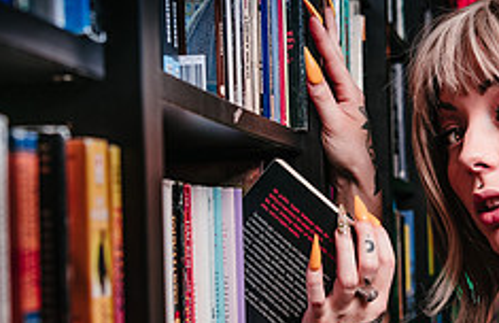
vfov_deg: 12.6
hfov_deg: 19.4
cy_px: 270
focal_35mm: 106
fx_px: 1456
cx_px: 327
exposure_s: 1/80
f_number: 4.5
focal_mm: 40
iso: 64
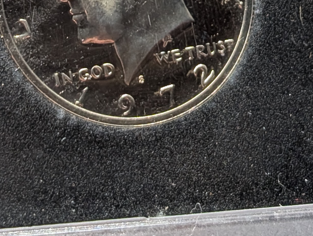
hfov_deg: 12.1
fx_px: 1475
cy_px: -125
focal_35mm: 163
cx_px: 114
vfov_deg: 8.9
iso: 149
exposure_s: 1/129
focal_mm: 6.9
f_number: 1.68
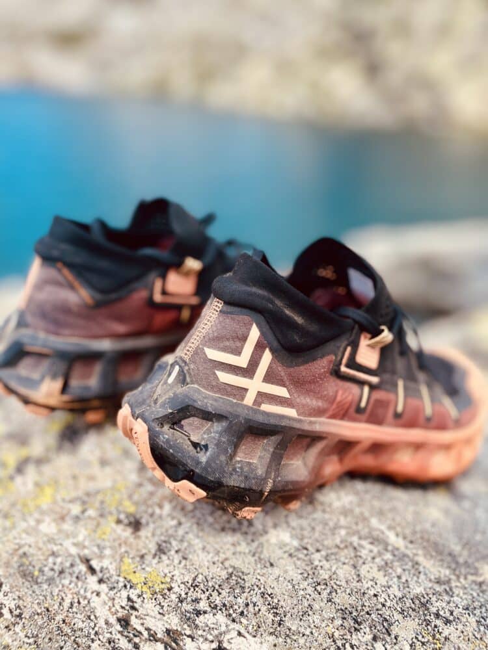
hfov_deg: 53.1
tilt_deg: -25.5
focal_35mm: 26
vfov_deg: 67.3
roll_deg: -5.4
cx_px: 244
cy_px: 325
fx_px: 489
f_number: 1.6
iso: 50
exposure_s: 1/920
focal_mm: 5.1
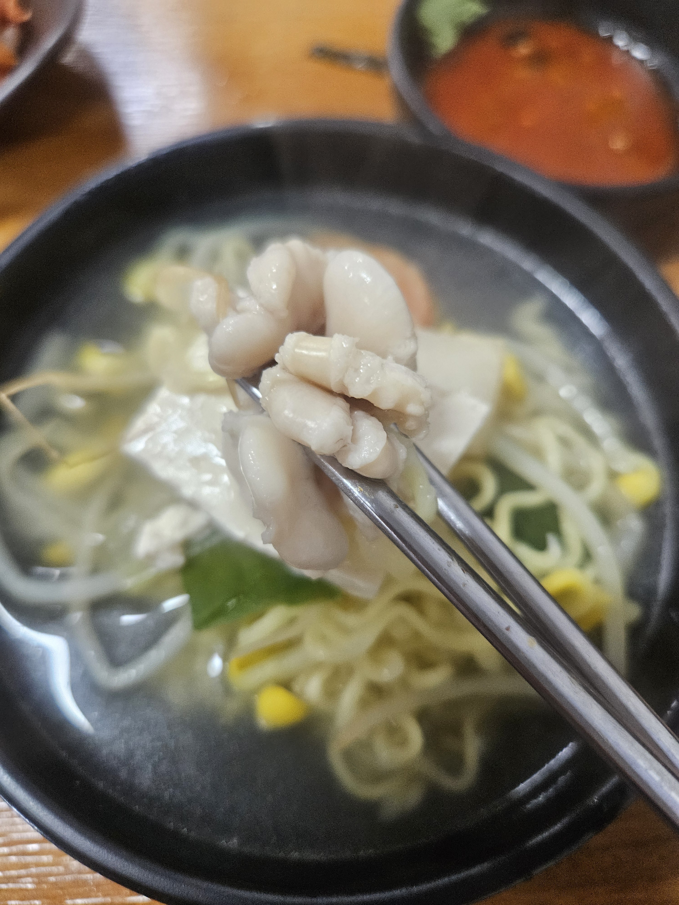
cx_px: 340
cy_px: 452
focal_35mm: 23
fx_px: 602
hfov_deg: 58.9
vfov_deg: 73.9
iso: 400
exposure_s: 1/120
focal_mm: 5.4
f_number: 1.8
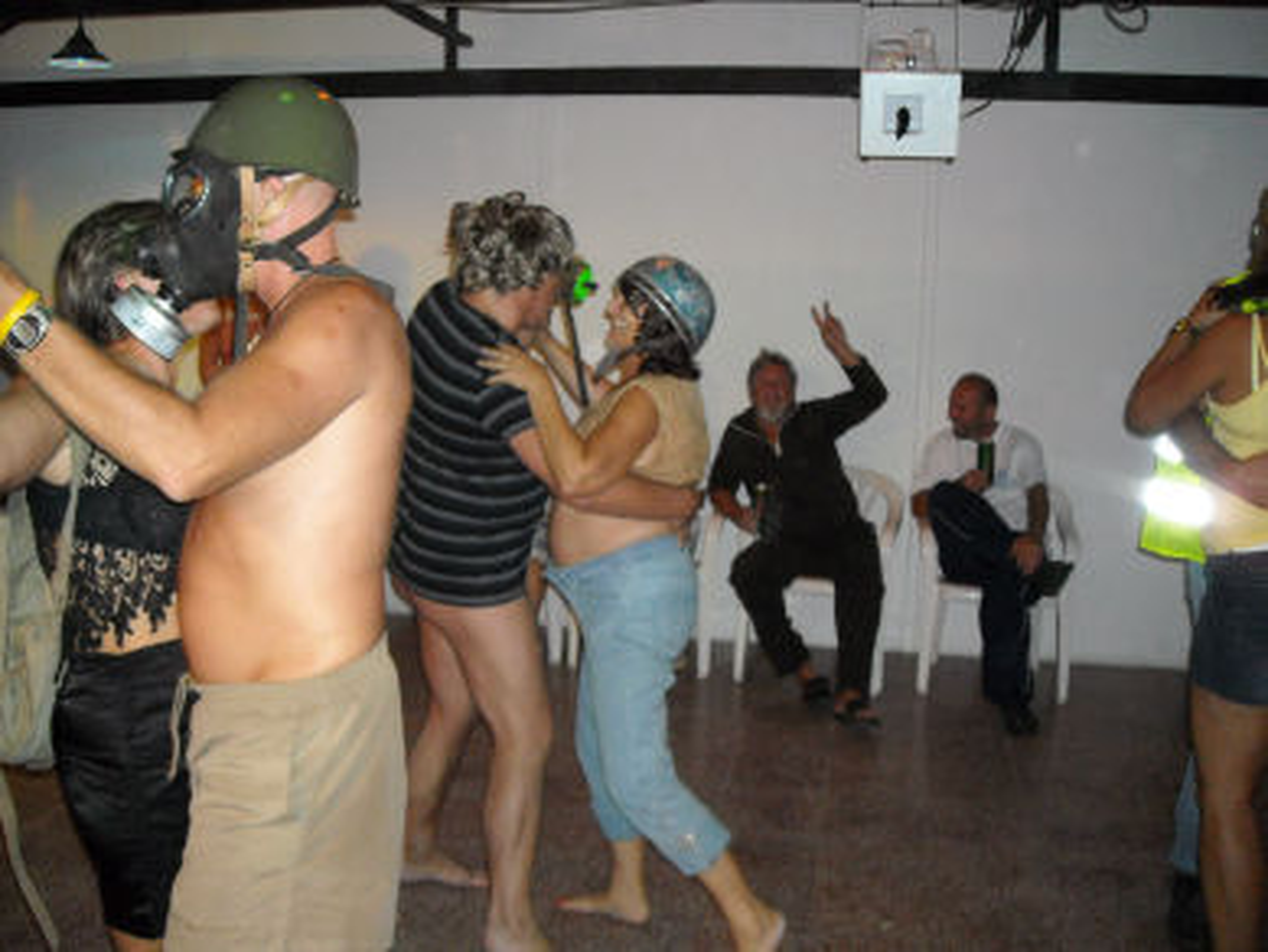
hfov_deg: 52.6
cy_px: 476
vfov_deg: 40.7
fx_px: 1282
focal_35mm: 35
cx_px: 634
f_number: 2.8
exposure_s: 1/60
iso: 400
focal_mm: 5.7
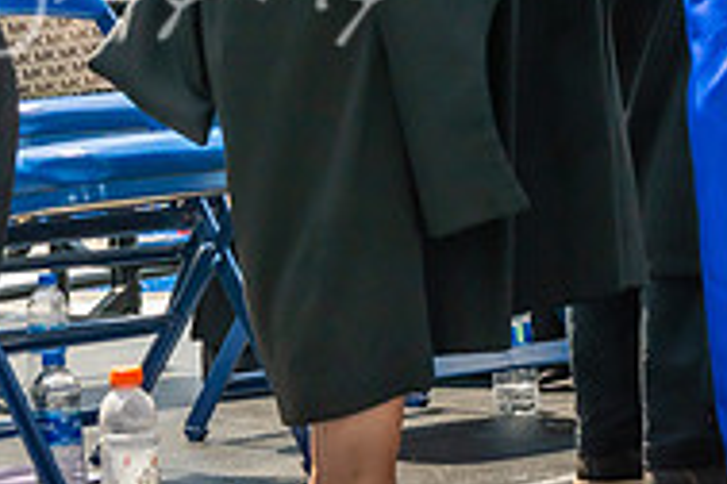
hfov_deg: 8.3
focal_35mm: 247
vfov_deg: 5.5
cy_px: -300
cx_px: 426
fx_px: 4988
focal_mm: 46
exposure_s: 1/800
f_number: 7.1
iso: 200
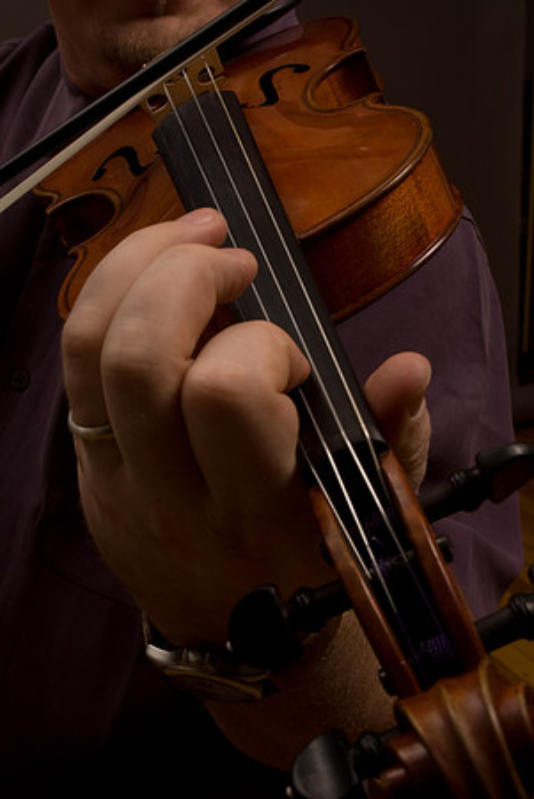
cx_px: 267
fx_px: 1165
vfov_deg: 37.8
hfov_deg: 25.8
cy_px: 400
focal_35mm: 52
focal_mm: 35
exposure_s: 1/80
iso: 100
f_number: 16
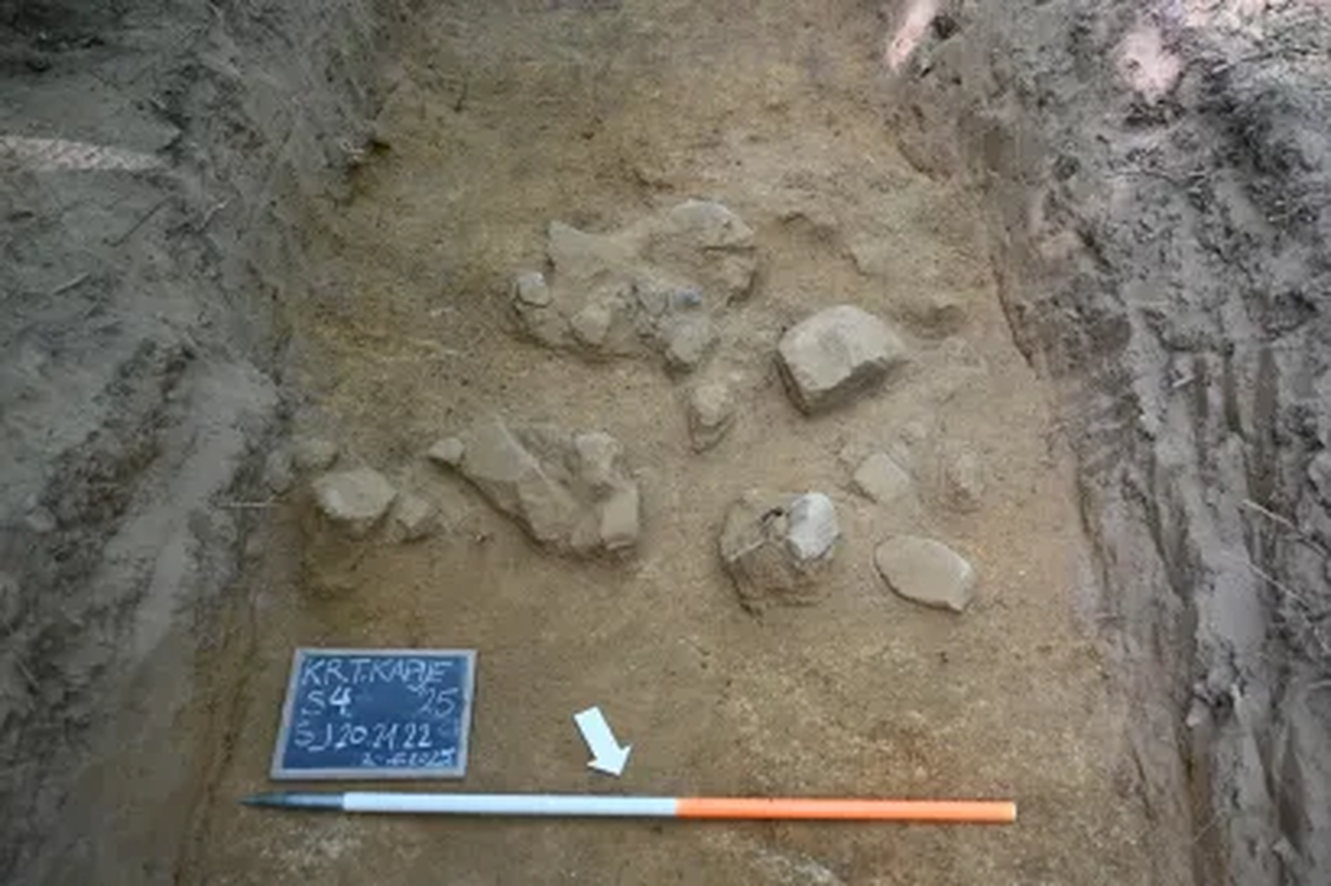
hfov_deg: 60.3
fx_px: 1146
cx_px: 666
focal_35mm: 31
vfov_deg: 42.3
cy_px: 443
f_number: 2.8
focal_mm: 31
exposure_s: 1/125
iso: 500
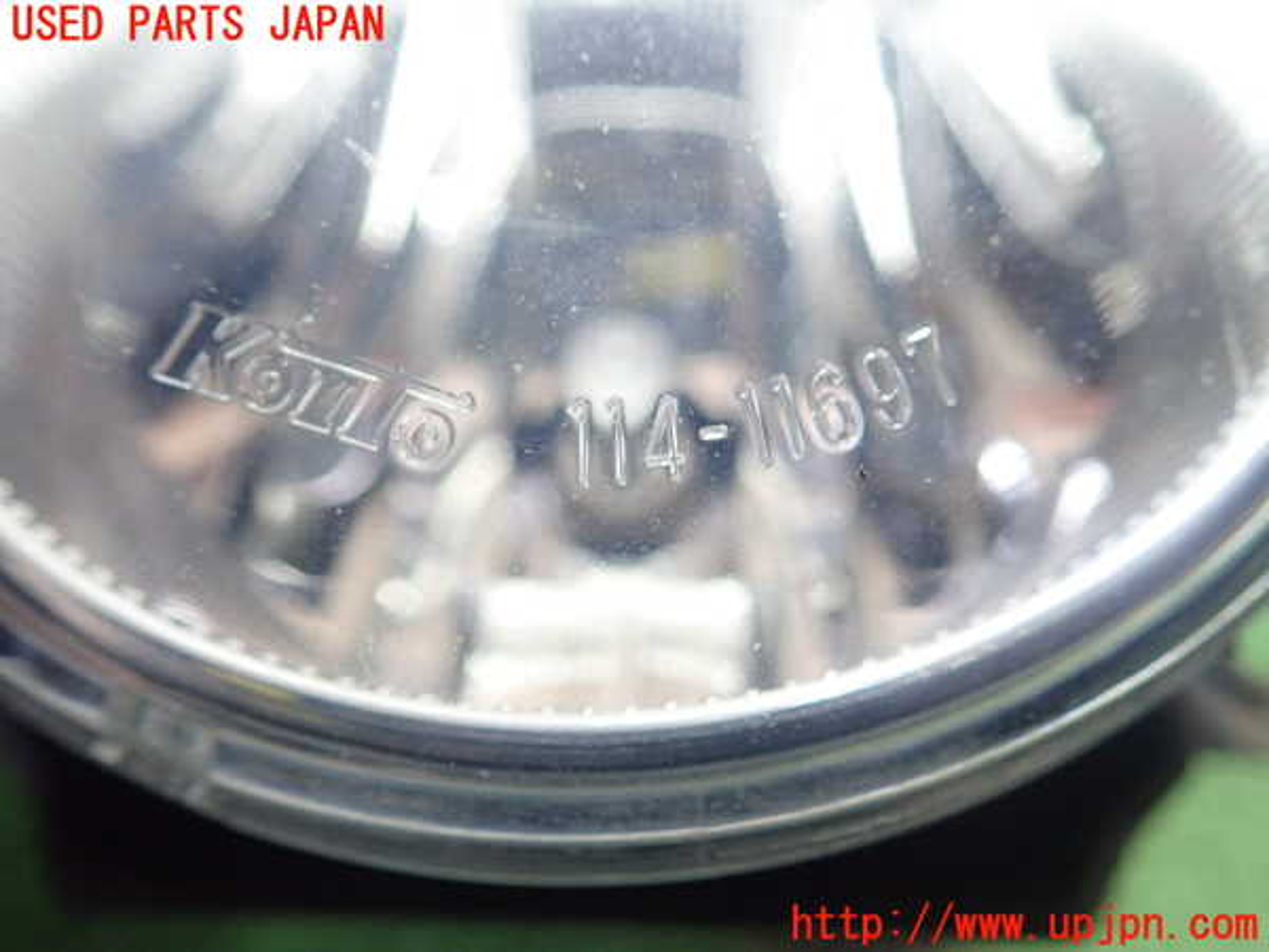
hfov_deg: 60.0
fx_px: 1100
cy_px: 476
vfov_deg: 46.8
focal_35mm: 30
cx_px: 634
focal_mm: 5.5
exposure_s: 1/125
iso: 800
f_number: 2.3
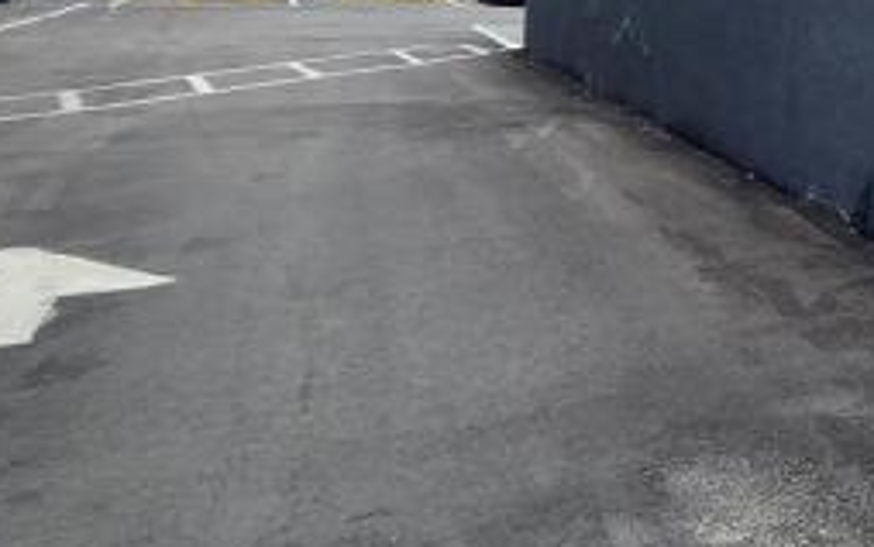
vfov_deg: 23.3
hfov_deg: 23.7
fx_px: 1239
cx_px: 1497
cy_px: -65
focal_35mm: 52
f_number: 2.2
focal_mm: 2.2
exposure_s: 1/2993
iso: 50
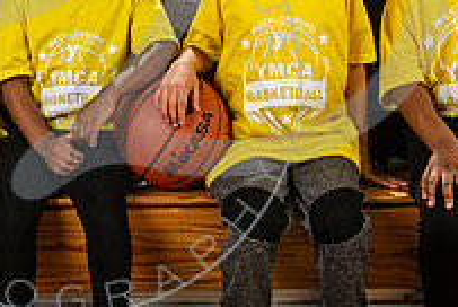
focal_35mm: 100
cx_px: 182
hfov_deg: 20.4
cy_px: -105
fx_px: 1274
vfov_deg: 13.2
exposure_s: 1/200
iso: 100
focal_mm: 35
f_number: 5.6
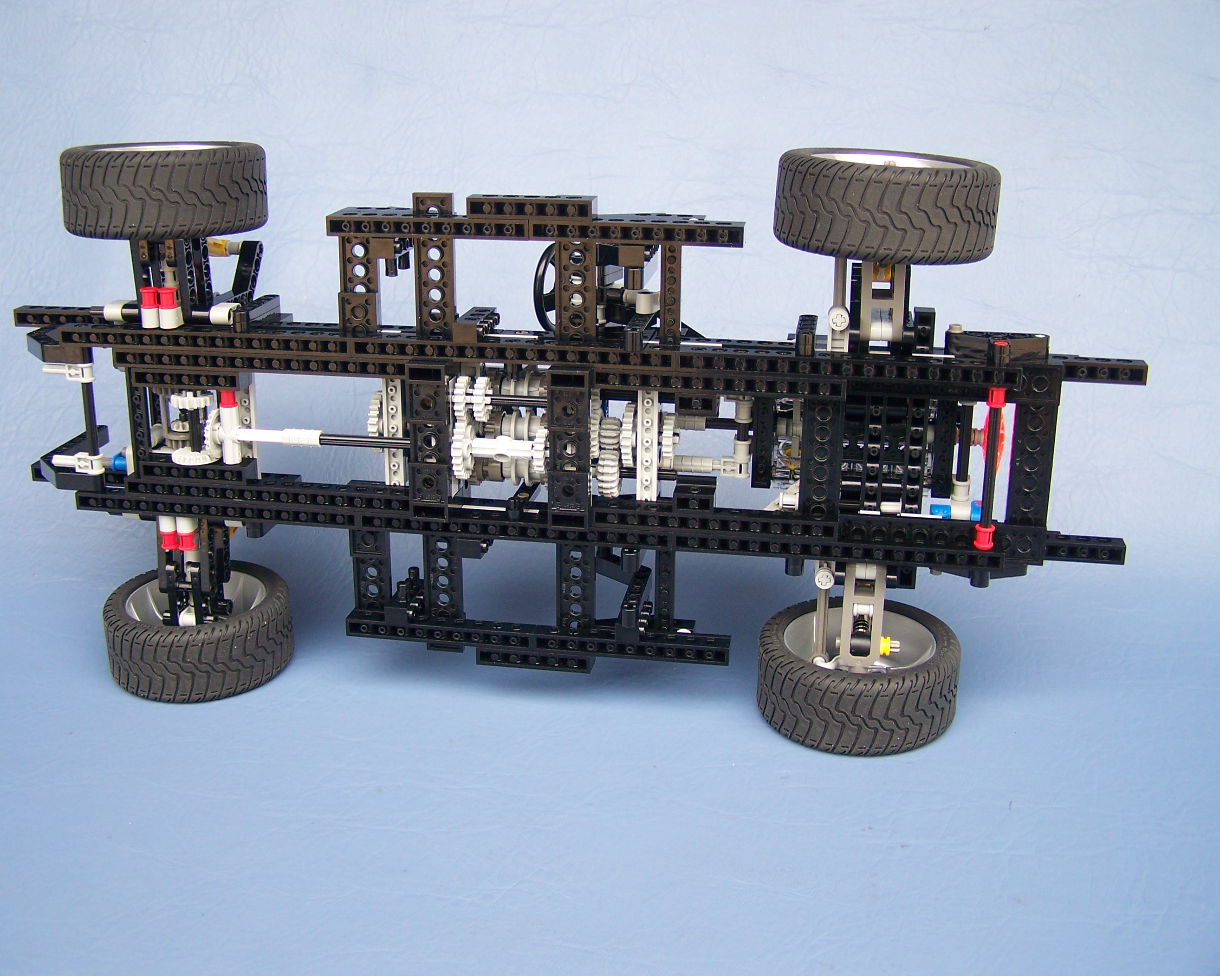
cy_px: 483
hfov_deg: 45.8
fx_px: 1444
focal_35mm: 40
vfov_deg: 37.3
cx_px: 590
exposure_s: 1/30
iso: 80
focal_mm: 6.3
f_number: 2.8
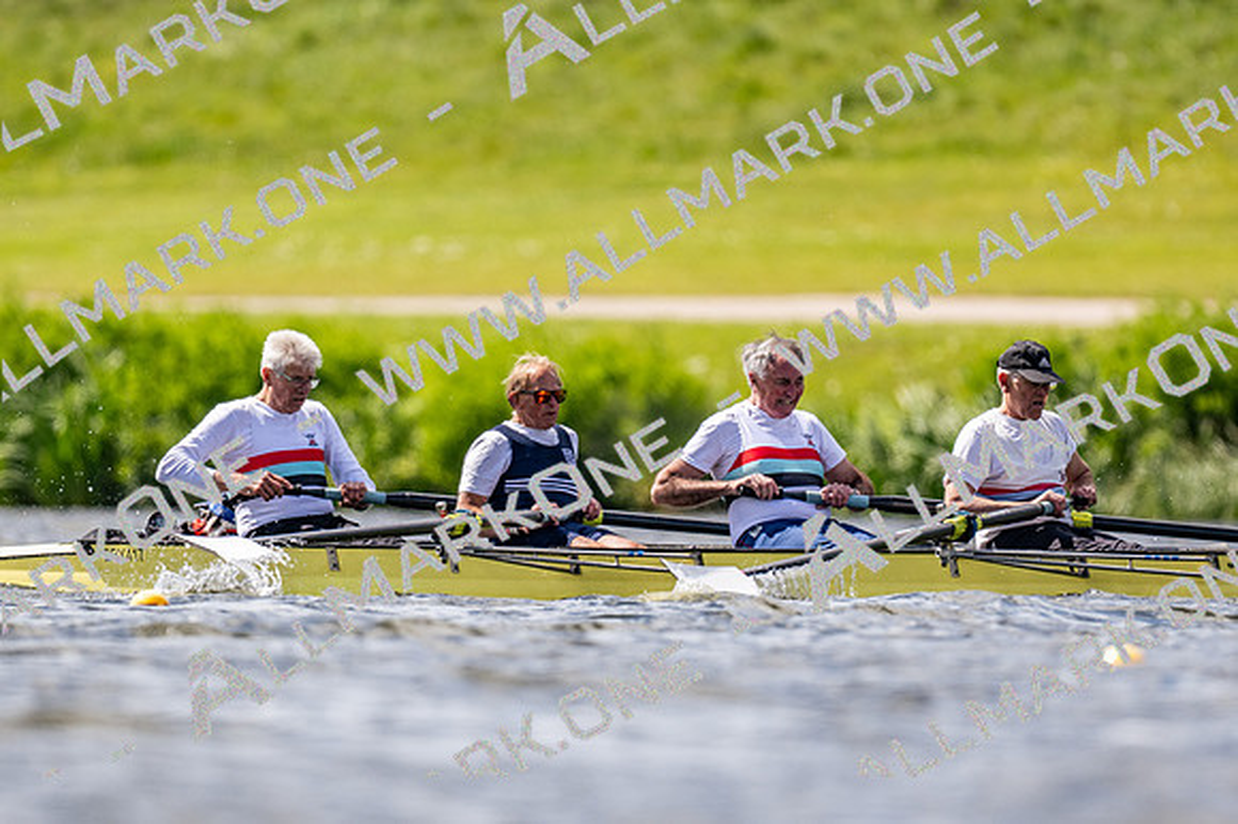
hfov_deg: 2.3
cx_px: 619
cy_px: 412
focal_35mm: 900
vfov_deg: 1.5
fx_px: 30931
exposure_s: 1/2500
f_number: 4
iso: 220
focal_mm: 600
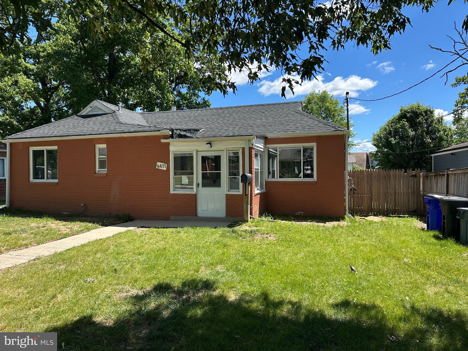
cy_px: 176
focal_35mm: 24
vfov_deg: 56.8
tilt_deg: +0.8
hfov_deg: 71.6
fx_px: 324
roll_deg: +0.0
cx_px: 234
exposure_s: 1/2110
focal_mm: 6.86
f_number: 1.78
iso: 80
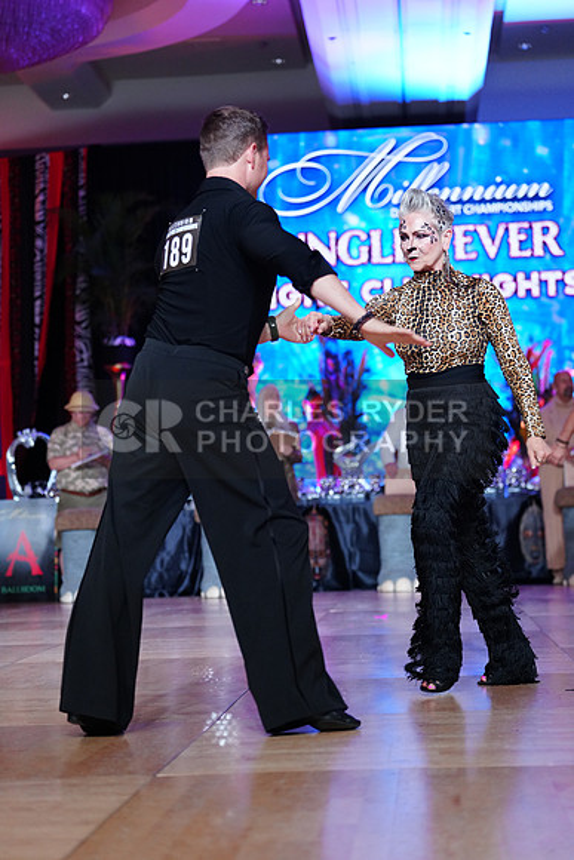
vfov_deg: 28.8
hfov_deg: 19.5
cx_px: 287
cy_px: 430
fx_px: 1673
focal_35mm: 70
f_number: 2.8
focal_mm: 70
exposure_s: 1/400
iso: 2500
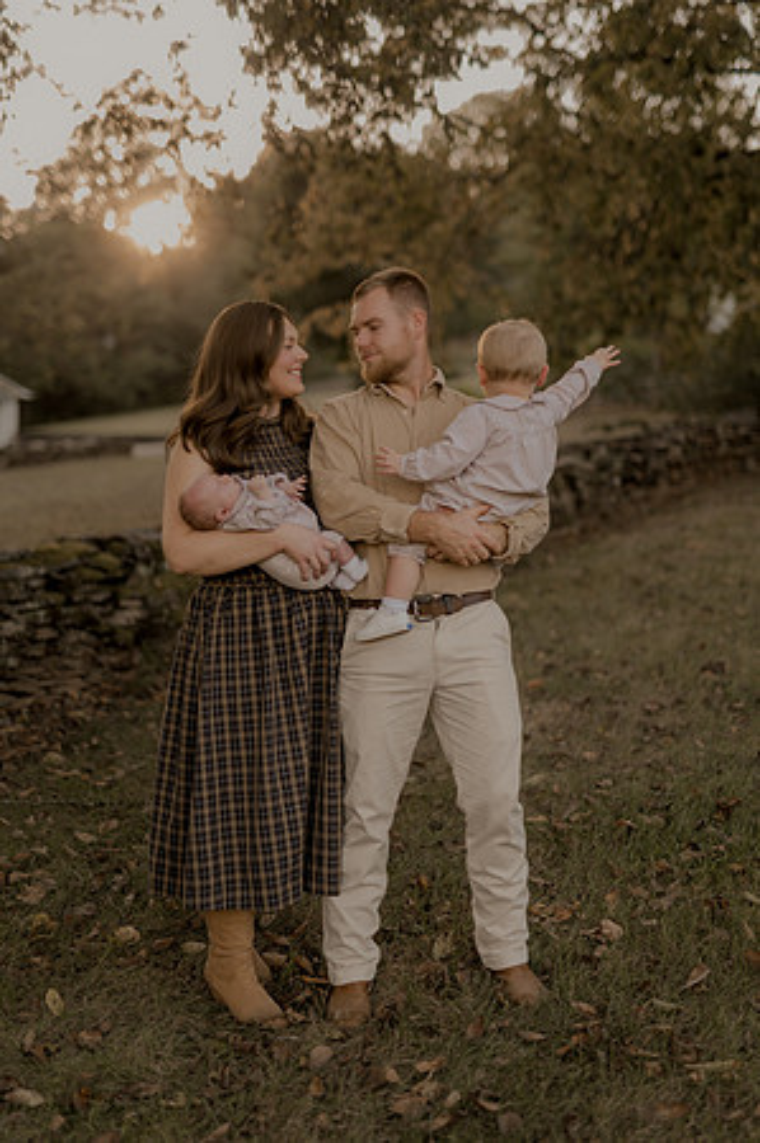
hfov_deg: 26.9
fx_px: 1587
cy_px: 572
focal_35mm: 50
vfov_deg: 39.6
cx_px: 380
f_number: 1.8
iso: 160
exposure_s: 1/400
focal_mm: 50
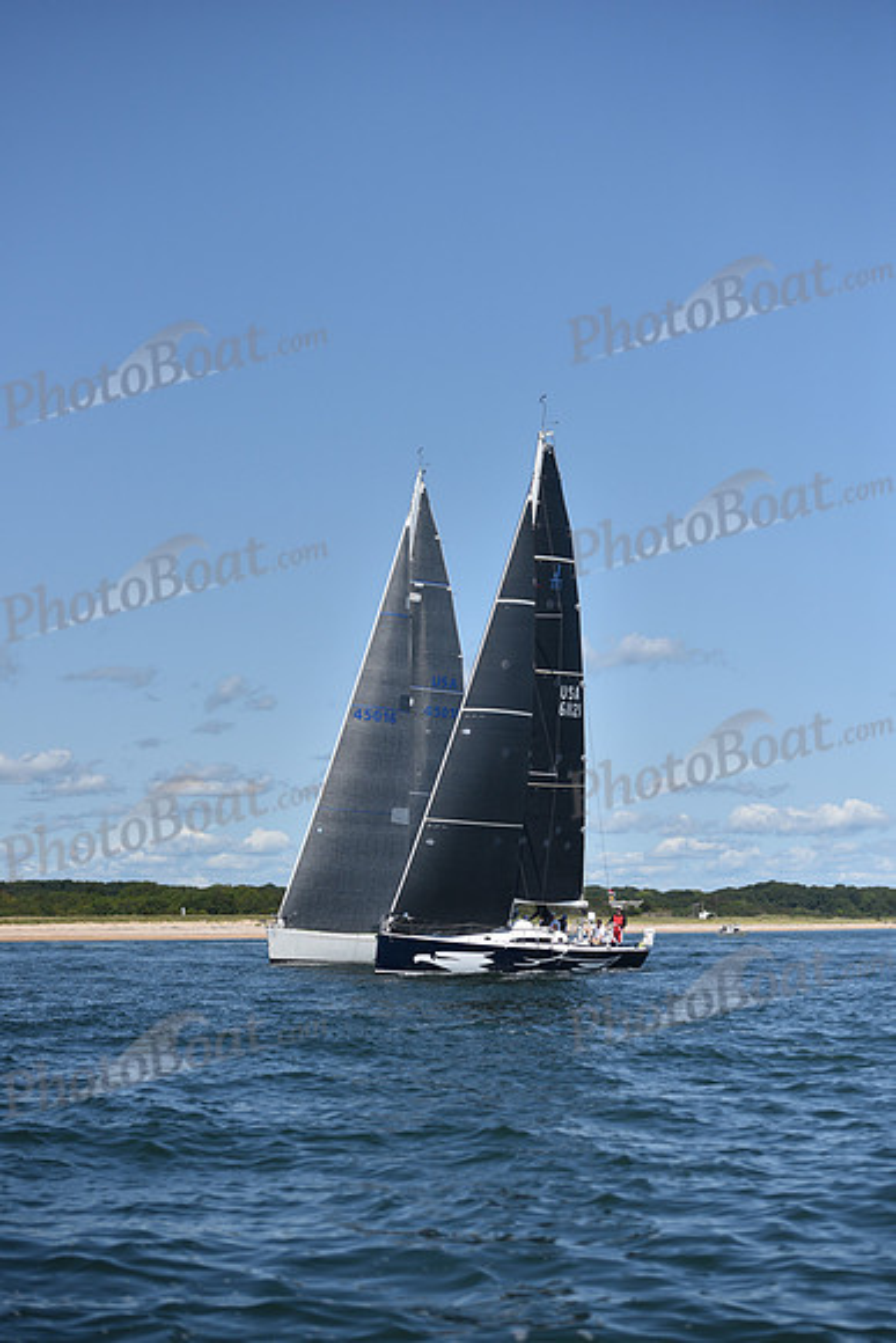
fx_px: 2612
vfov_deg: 28.8
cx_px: 448
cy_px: 672
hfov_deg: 19.5
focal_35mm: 70
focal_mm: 70
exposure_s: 1/6400
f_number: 3.5
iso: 250
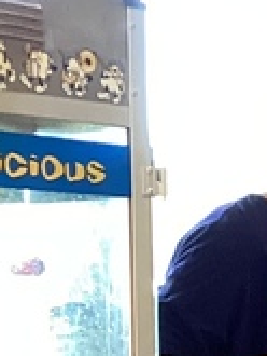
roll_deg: -1.4
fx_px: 1972
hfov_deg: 6.9
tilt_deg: -3.3
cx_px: 810
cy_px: 378
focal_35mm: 192
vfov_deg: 10.2
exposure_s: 1/60
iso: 200
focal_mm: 3.3
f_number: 2.4
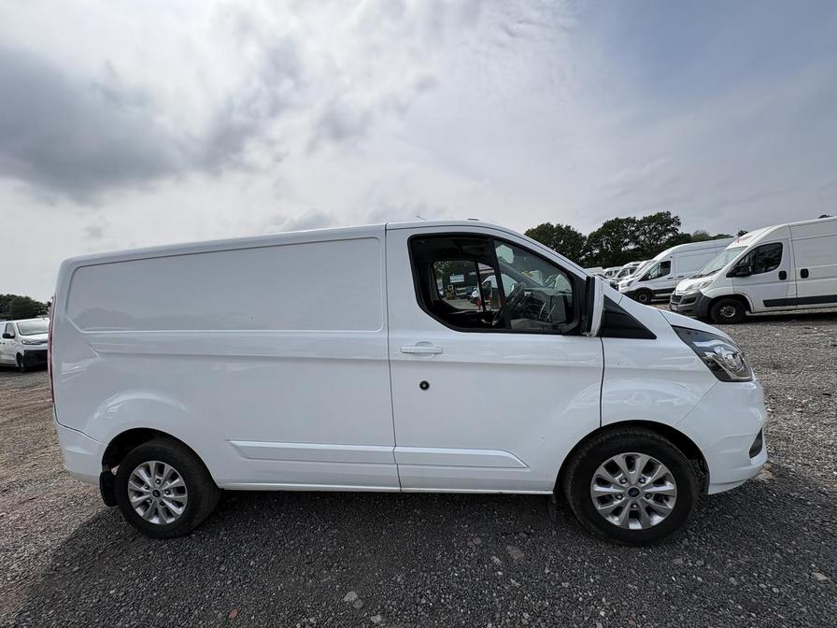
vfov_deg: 85.7
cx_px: 418
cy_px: 314
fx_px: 339
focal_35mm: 14
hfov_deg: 102.1
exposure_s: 1/2874
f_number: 2.2
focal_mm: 2.22
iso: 50
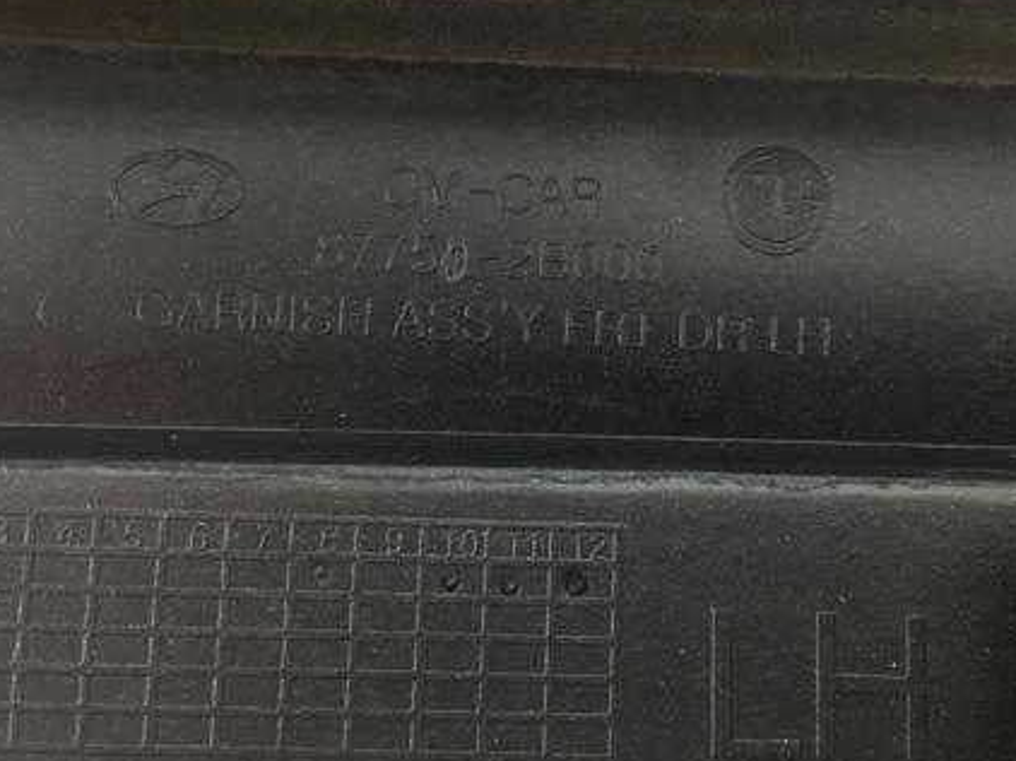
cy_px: 277
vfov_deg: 32.7
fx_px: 1291
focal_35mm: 44
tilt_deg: -73.9
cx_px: 489
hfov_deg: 43.0
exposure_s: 1/33
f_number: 2.2
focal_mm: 4.15
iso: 32
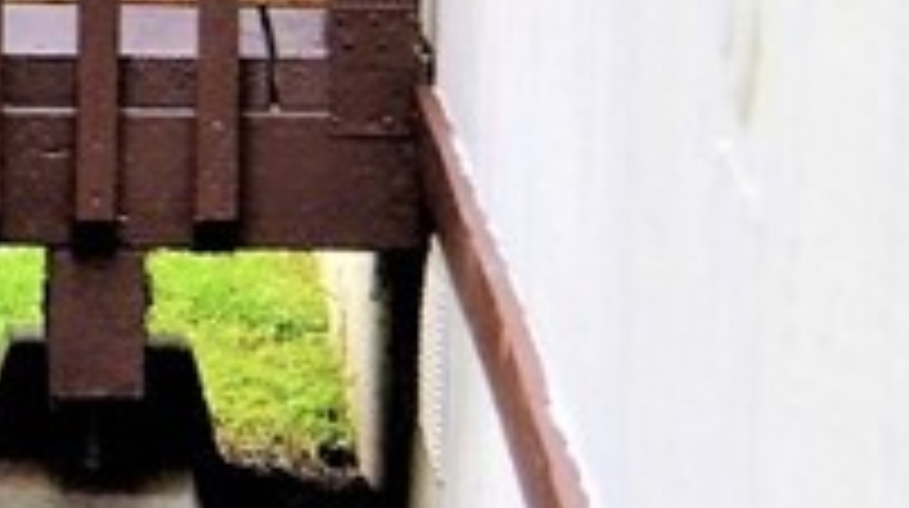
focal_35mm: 338
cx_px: -522
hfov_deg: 6.3
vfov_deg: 3.6
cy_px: -175
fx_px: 8136
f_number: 5
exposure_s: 1/250
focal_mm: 40
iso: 100
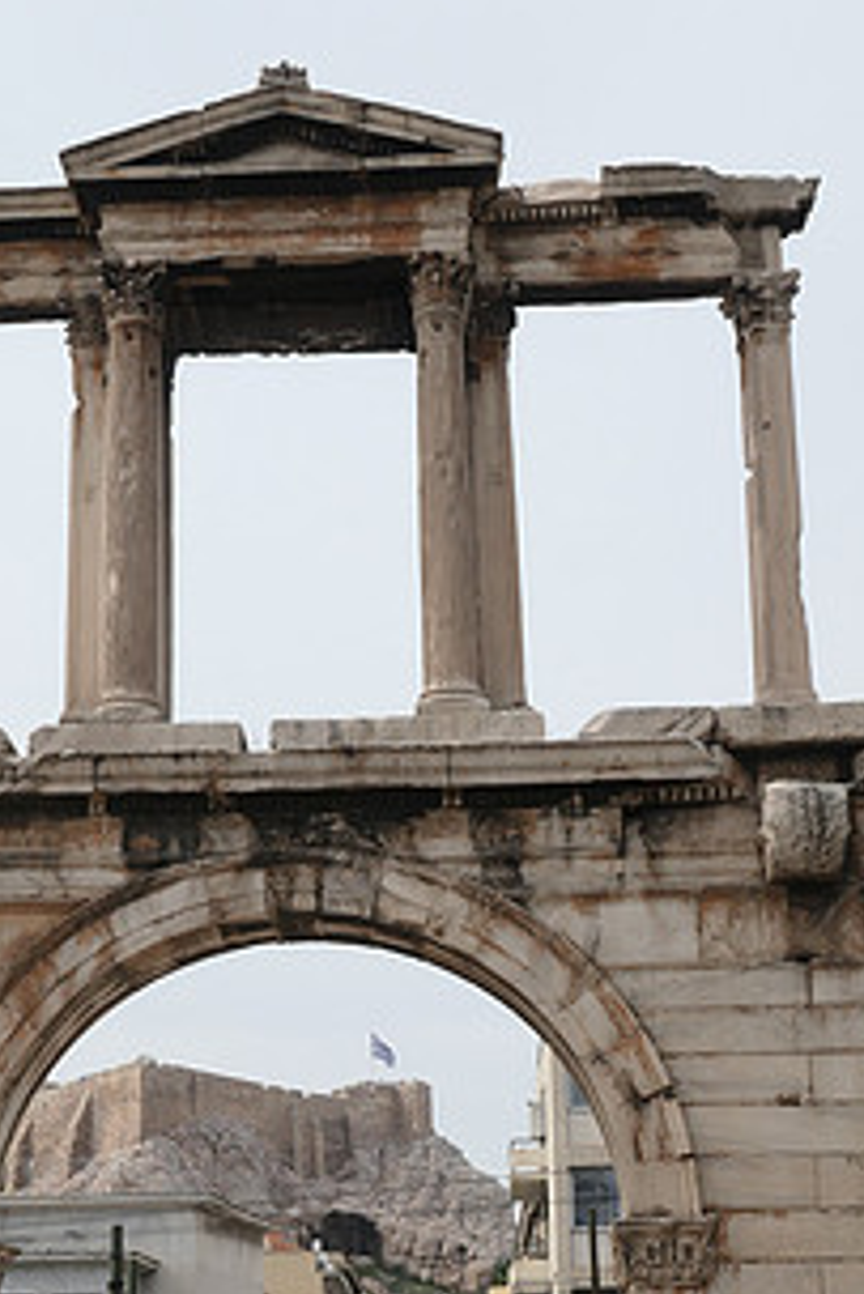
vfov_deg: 31.2
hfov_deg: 21.6
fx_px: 2265
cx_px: 338
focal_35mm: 63
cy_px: 1013
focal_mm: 12
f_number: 5.6
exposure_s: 1/1000
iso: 200
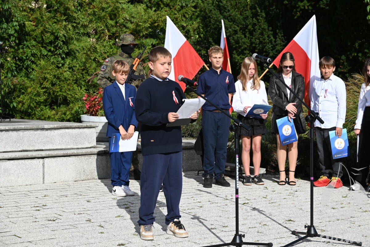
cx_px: 185
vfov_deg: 18.2
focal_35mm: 75
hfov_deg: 27.0
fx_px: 771
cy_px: 124
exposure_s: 1/400
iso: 100
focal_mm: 75
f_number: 7.1
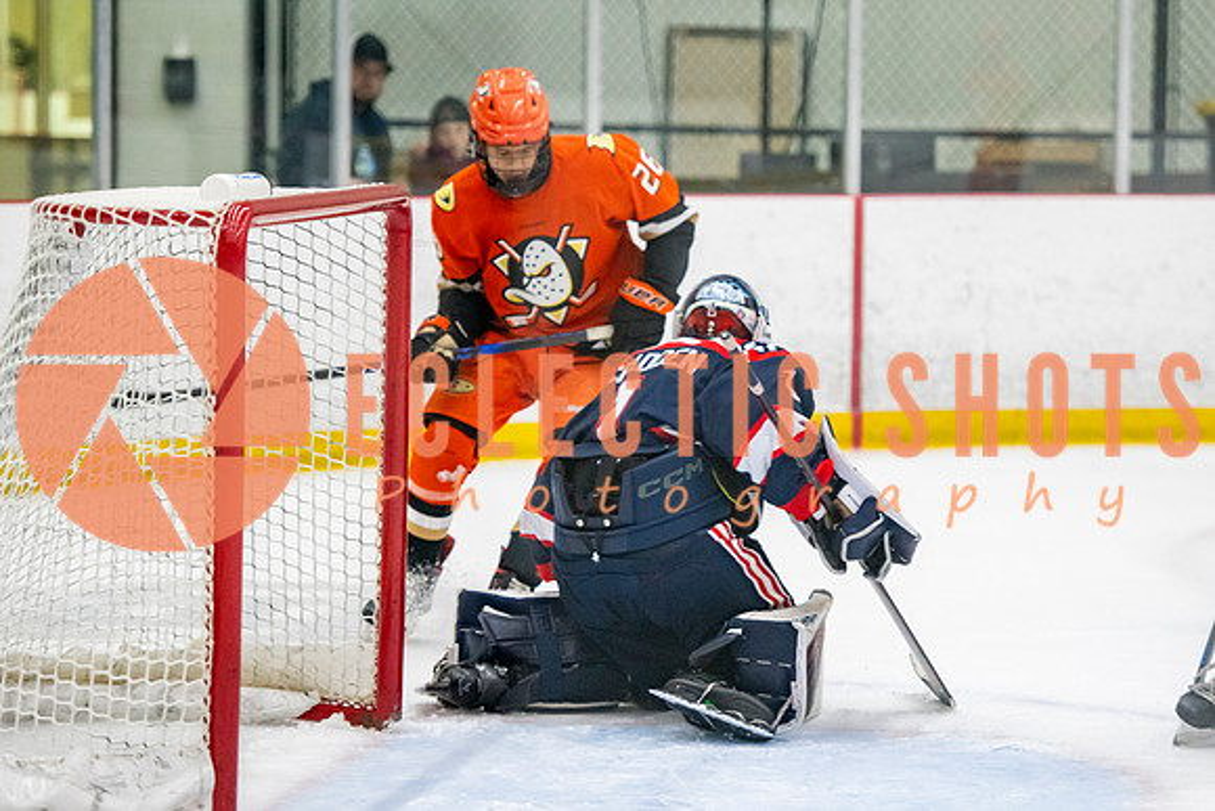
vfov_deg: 7.5
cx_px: 768
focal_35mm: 182
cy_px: 379
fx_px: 6156
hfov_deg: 11.3
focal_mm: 130
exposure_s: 1/640
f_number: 3.2
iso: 2500
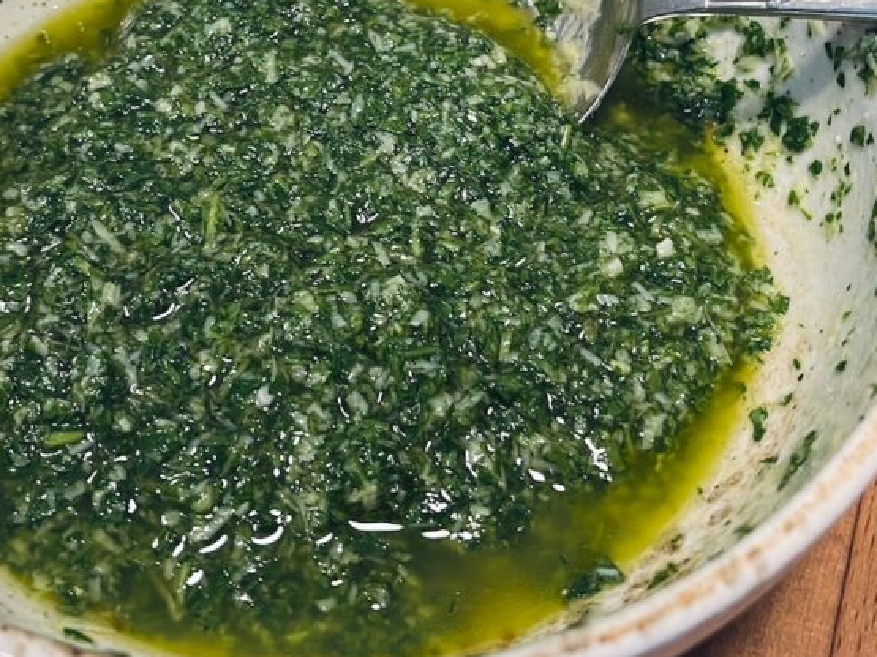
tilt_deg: -48.9
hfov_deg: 39.6
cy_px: 131
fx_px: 1216
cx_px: 368
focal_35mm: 48
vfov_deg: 29.6
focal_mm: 5.1
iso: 125
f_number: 1.6
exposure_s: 1/50
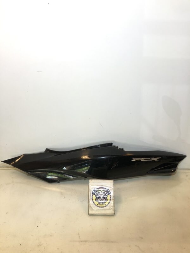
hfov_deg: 49.7
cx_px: 95
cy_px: 126
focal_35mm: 28
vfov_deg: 63.4
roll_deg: +0.0
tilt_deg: -19.9
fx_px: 205
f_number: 1.8
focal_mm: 3.99
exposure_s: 1/20
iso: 40
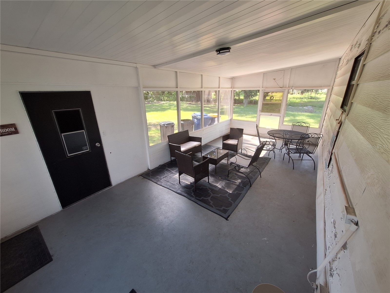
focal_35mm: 13
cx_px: 195
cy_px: 146
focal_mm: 1.74
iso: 50
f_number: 2.2
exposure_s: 1/40
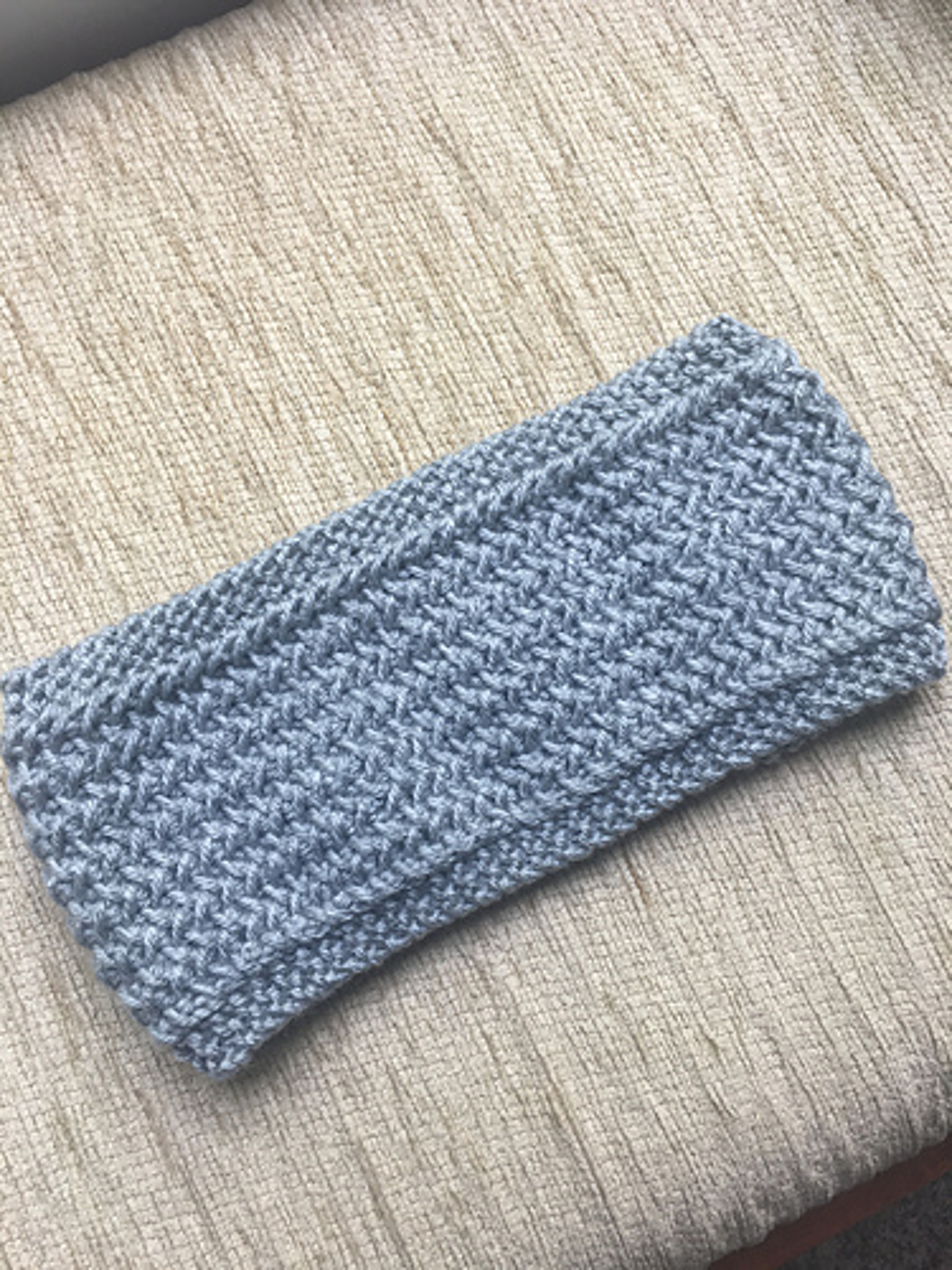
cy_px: 635
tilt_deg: -79.1
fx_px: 1063
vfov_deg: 61.7
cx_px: 476
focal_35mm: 29
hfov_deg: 48.2
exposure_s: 1/120
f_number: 2.2
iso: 40
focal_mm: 4.15
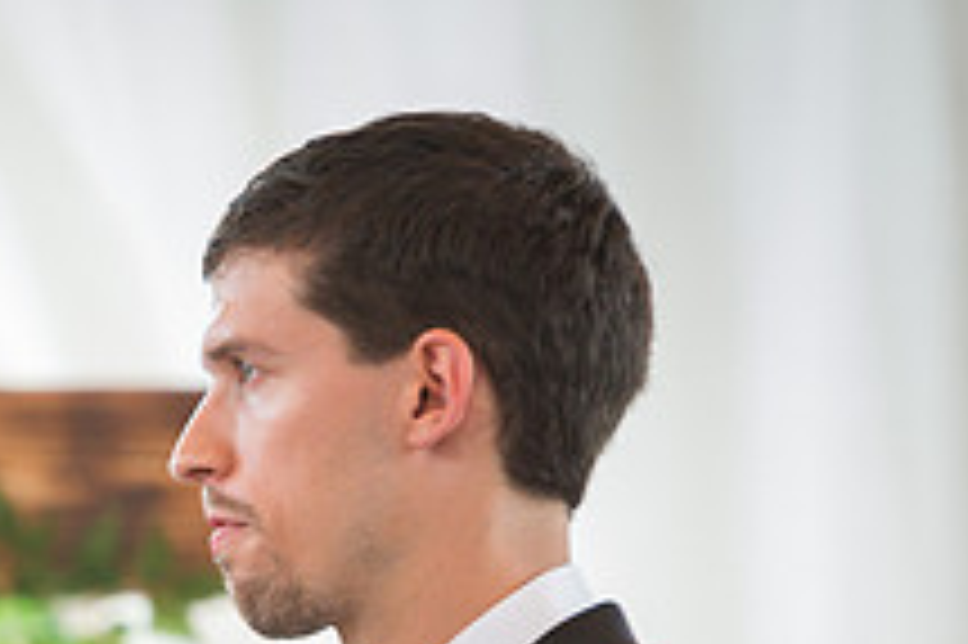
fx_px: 15126
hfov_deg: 3.7
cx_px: -233
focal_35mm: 563
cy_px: 837
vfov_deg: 2.4
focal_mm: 200
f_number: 2.8
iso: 1100
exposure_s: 1/45
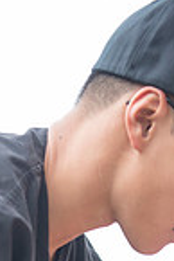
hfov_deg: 9.2
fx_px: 1078
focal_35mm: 149
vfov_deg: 13.2
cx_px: 124
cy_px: 364
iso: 500
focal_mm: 48
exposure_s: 1/200
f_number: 3.2
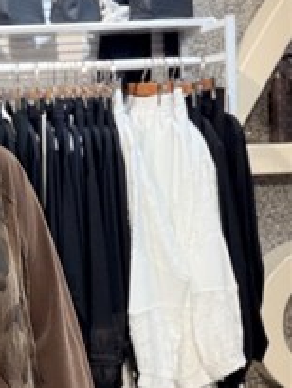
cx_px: -85
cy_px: 190
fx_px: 876
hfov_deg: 17.7
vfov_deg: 25.0
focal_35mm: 78
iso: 64
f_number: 1.9
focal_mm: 2.71
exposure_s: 1/100
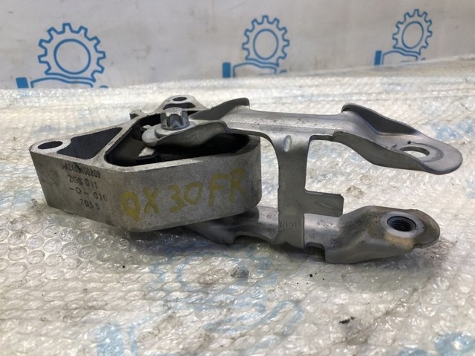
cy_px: 178
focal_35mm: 28
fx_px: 384
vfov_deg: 49.7
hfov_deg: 63.4
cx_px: 238
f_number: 1.8
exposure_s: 1/33
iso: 32
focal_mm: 4
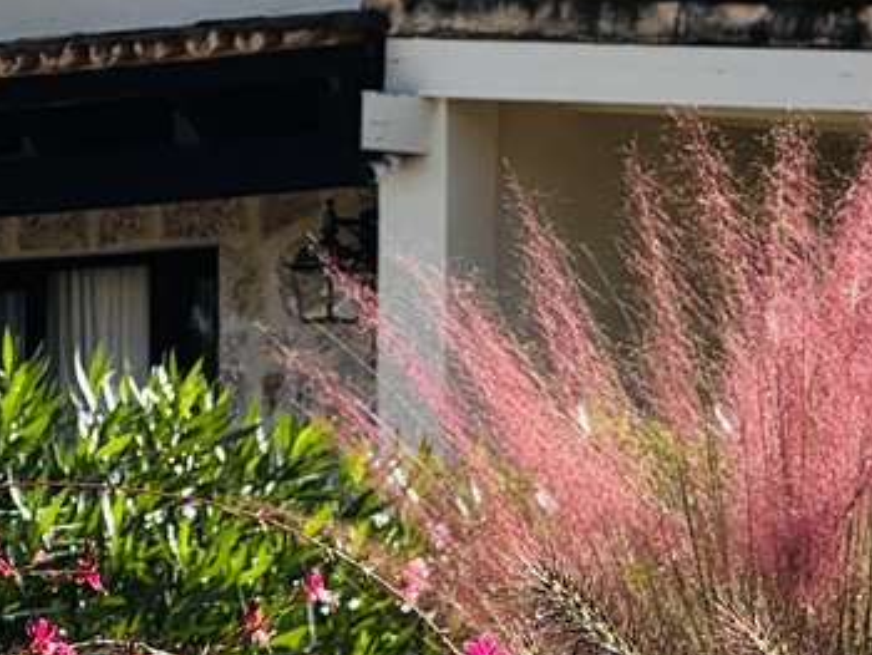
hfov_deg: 7.5
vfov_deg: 5.6
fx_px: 6655
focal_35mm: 264
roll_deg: +0.3
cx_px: 757
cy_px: 501
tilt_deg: +2.1
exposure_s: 1/541
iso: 25
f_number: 2.8
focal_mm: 9
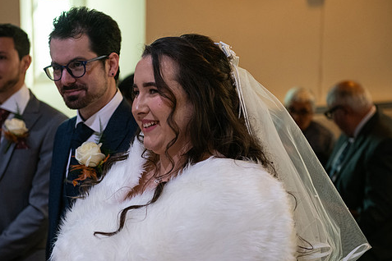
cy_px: 142
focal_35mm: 73
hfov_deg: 27.6
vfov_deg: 18.7
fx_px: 795
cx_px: 159
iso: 1600
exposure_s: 1/160
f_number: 3.5
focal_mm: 60
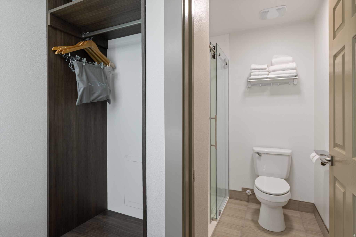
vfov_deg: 64.5
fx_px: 188
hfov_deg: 86.9
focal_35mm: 19
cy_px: 118
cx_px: 178
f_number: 9
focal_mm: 19
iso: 200
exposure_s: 1/5
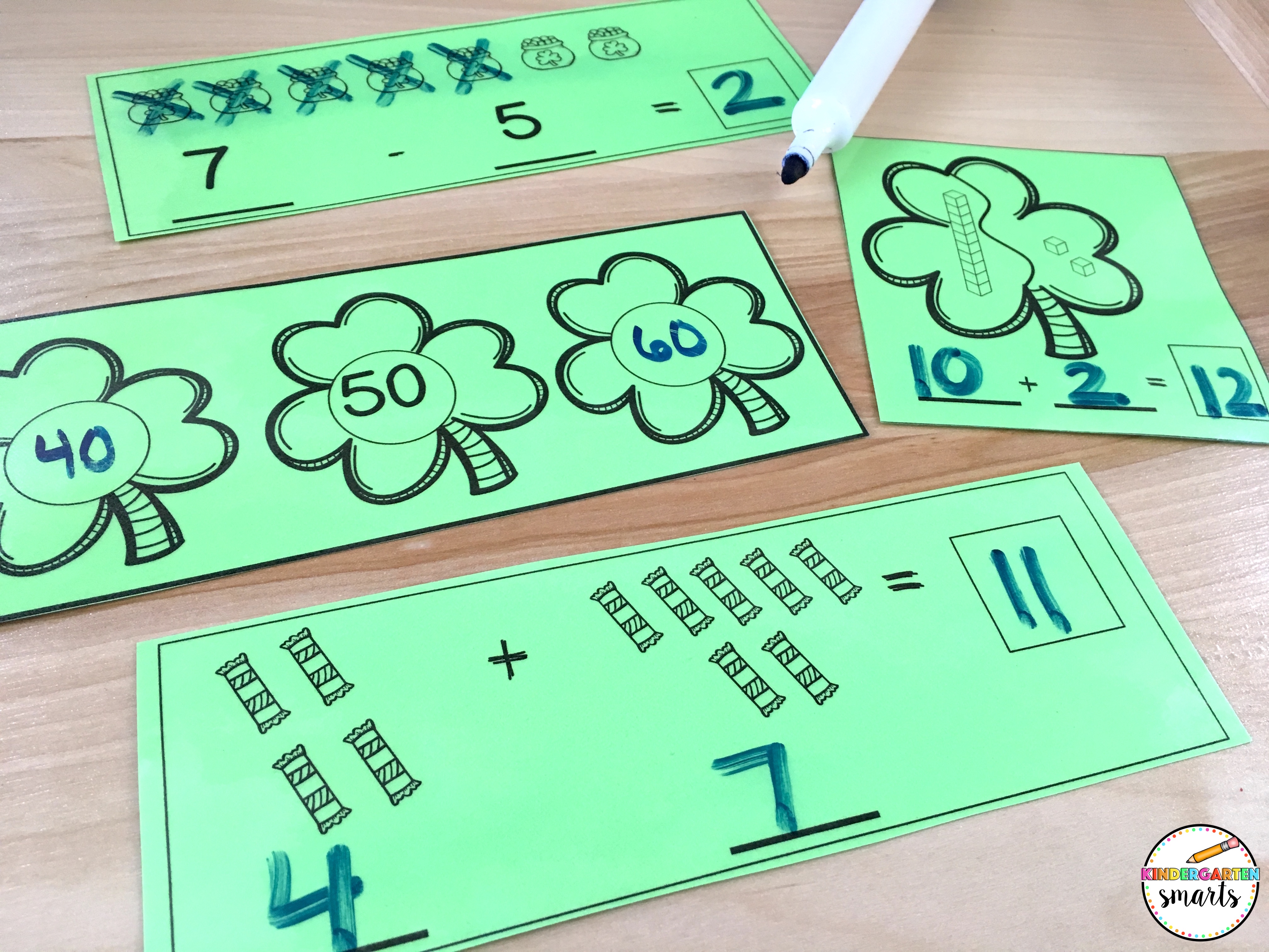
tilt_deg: -53.5
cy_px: 476
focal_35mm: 29
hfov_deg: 61.7
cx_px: 634
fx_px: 1063
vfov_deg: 48.2
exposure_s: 1/30
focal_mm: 4.15
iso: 40
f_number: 2.2
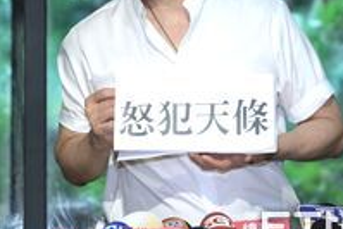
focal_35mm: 167
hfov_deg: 12.3
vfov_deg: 8.2
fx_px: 1592
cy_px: 32
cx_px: 231
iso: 1600
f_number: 2.8
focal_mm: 55
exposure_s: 1/160
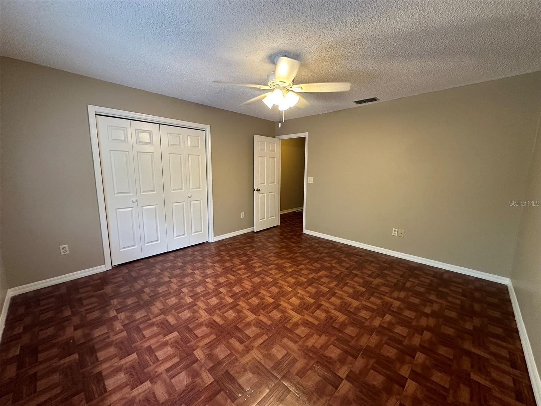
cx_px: 270
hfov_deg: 102.1
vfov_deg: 85.7
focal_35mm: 14
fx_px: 219
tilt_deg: -9.1
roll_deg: -0.6
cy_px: 203
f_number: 2.2
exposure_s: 1/60
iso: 250
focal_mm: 2.22
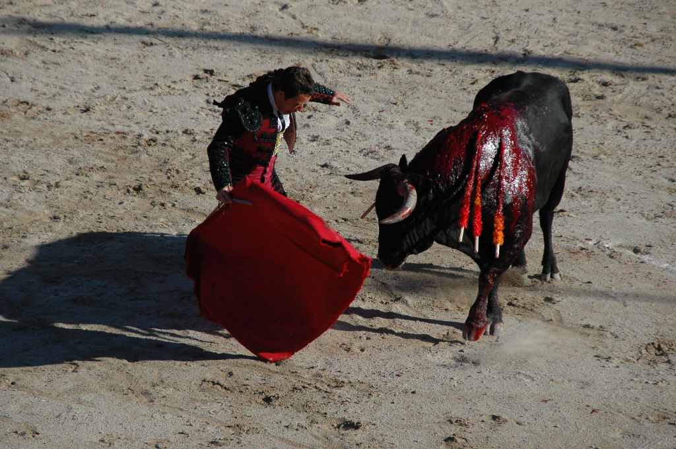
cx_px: 338
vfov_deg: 4.6
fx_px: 5626
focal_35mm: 300
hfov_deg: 6.9
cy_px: 224
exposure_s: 1/1250
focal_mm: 200
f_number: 6.3
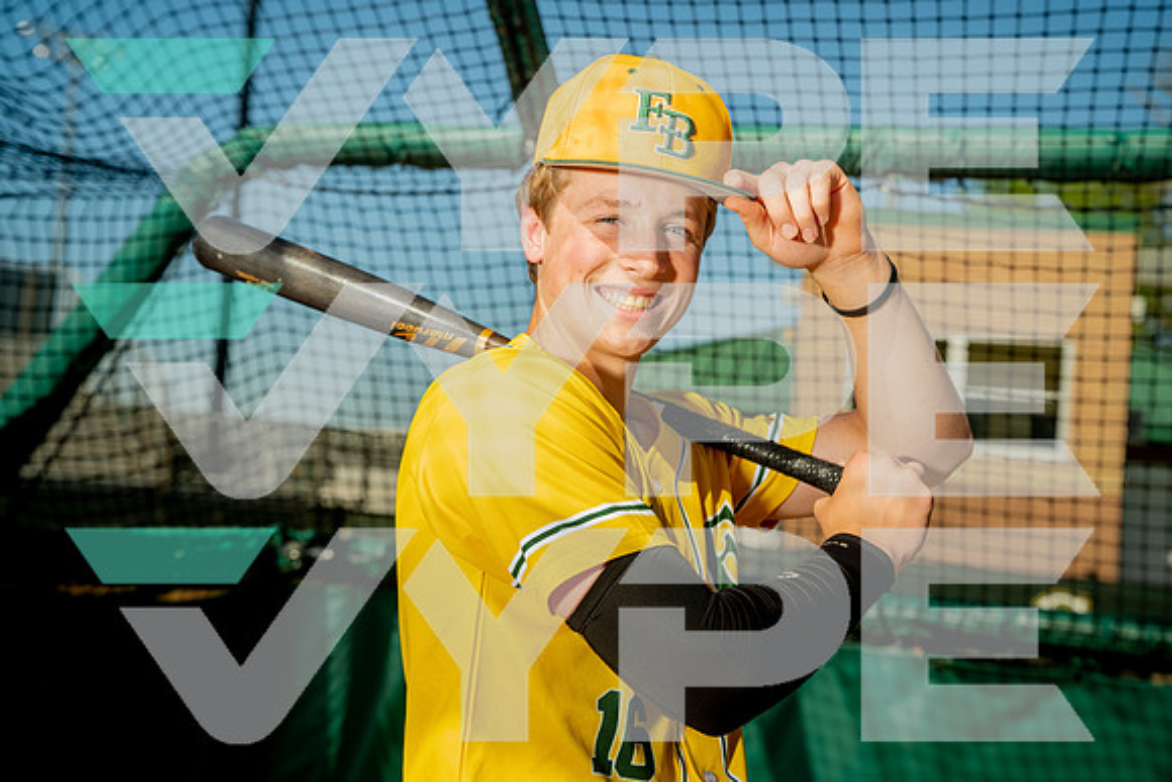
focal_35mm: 49
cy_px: 391
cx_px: 586
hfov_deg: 40.3
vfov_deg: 27.5
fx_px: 1596
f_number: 4.5
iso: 100
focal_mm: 49
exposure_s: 1/250
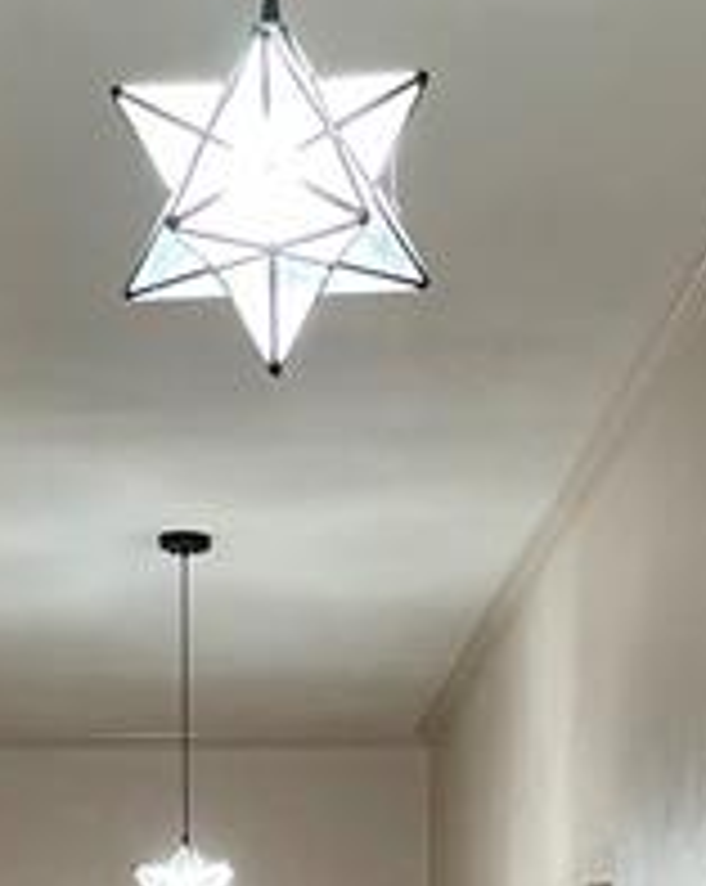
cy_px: 1363
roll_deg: +0.6
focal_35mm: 99
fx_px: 2592
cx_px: 234
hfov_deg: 15.5
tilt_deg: -2.5
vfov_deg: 17.3
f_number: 1.6
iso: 400
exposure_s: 1/60
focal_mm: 4.2
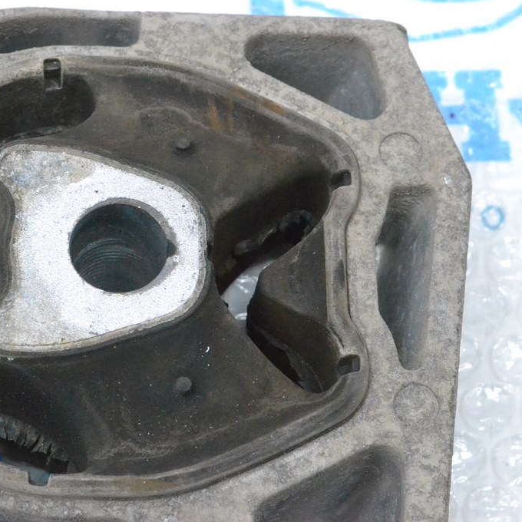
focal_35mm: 106
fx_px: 1802
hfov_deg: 16.4
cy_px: 261
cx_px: 154
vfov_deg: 16.5
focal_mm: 55
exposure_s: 1/100
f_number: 11
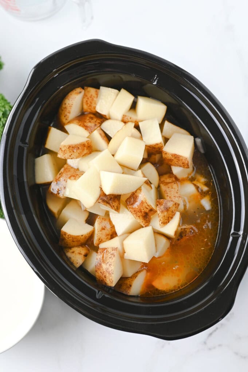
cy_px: 186
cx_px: 124
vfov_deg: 39.6
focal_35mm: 50
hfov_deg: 26.9
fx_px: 518
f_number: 4
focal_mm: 50
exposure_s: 1/100
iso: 720
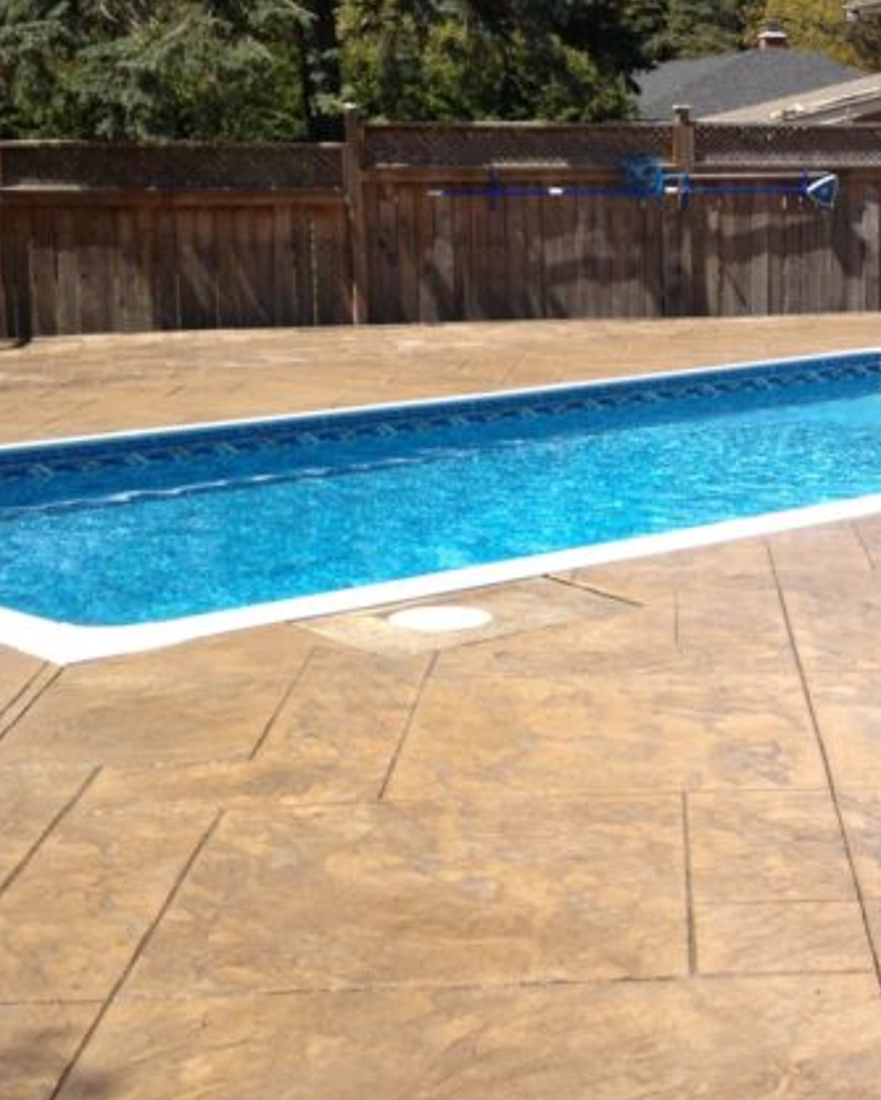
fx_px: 2312
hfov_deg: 21.0
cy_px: 384
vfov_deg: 26.6
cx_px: 834
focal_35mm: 71
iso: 50
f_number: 2.4
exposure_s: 1/1325
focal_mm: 4.28
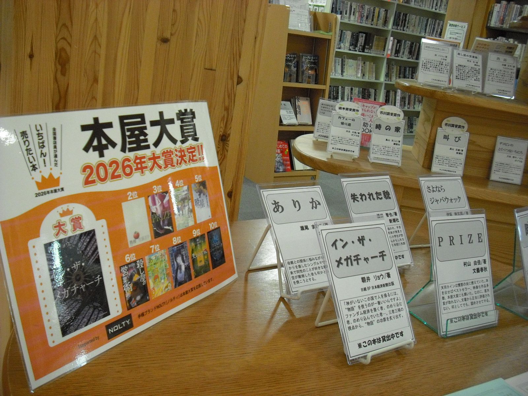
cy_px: 198
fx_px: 580
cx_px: 264
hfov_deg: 49.0
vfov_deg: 37.7
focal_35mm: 38
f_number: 2.8
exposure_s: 1/125
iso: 400
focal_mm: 6.2
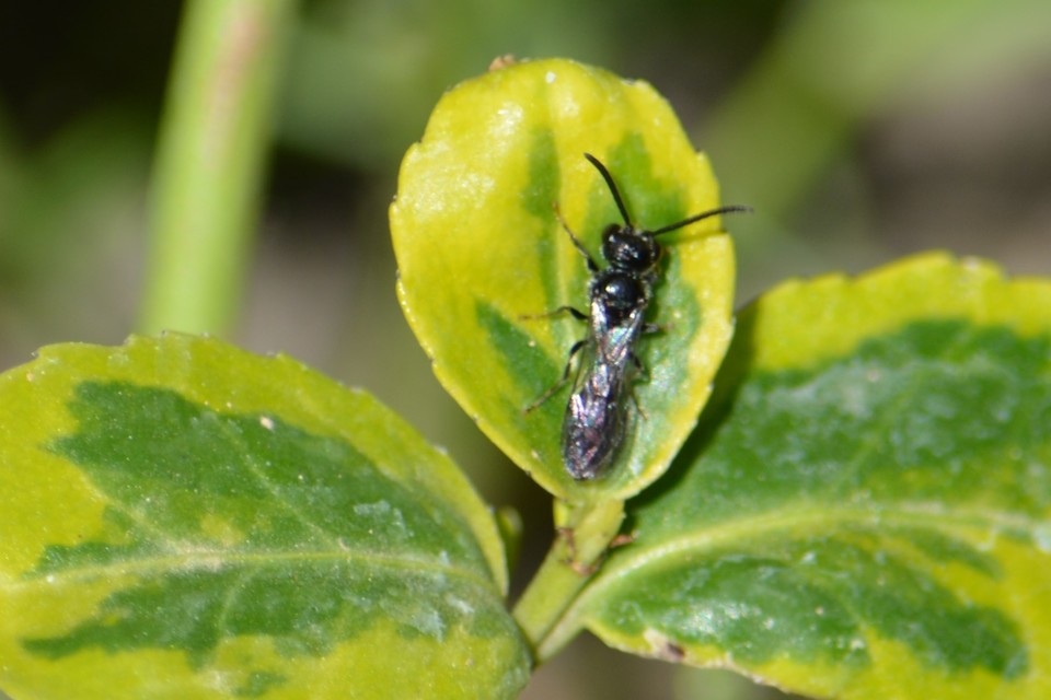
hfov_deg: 4.6
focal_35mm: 450
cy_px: 350
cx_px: 526
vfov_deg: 3.1
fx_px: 13136
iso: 100
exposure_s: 1/200
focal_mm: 300
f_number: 8
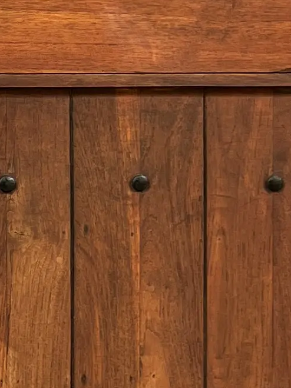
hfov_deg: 8.2
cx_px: -521
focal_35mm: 159
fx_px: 1783
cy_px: 77
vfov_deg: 12.4
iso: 50
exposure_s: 1/121
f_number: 1.5
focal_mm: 5.7
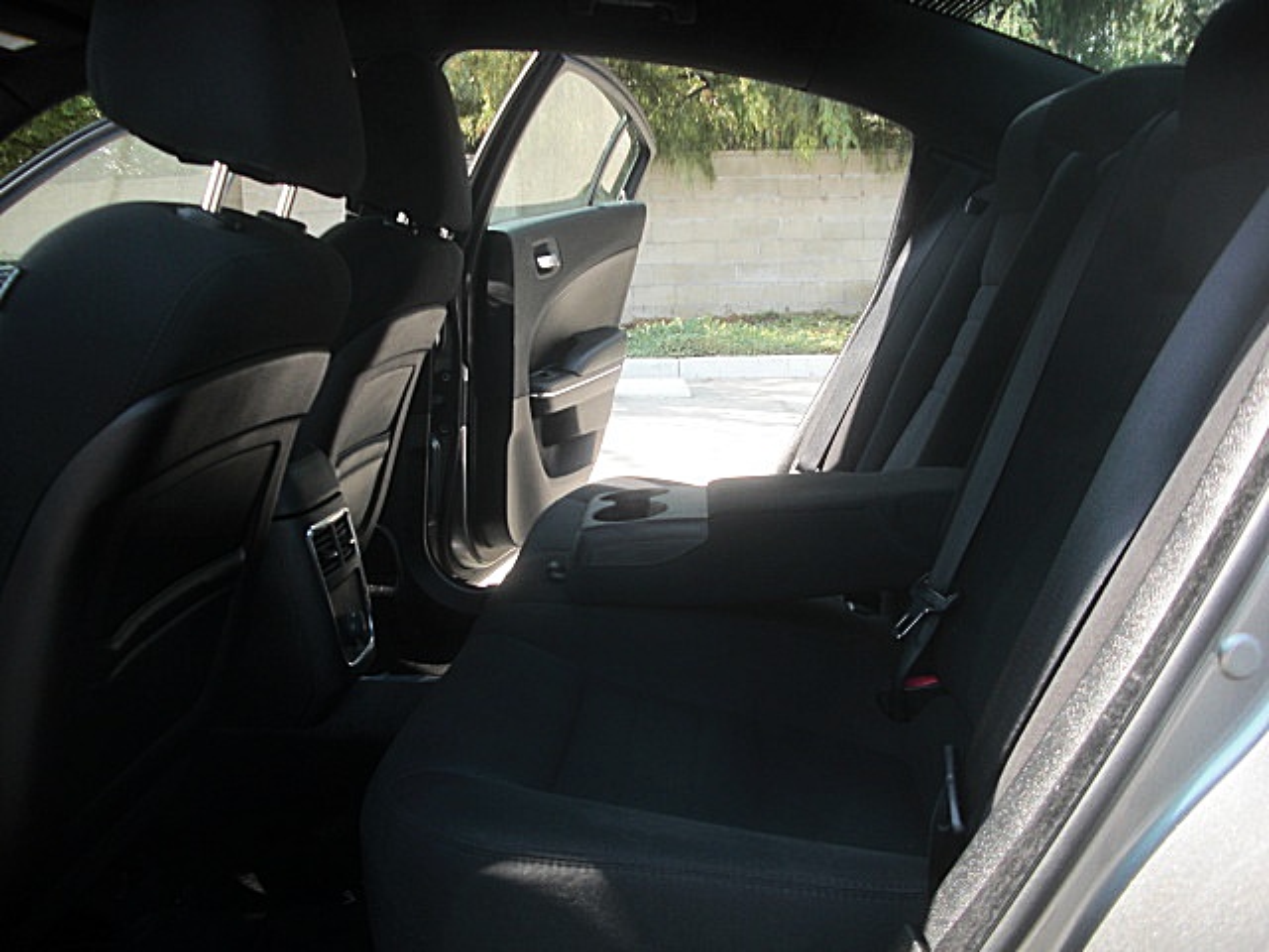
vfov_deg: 39.7
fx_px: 1320
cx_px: 634
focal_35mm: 36
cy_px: 476
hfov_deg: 51.4
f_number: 2.8
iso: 50
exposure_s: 1/100
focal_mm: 6.3
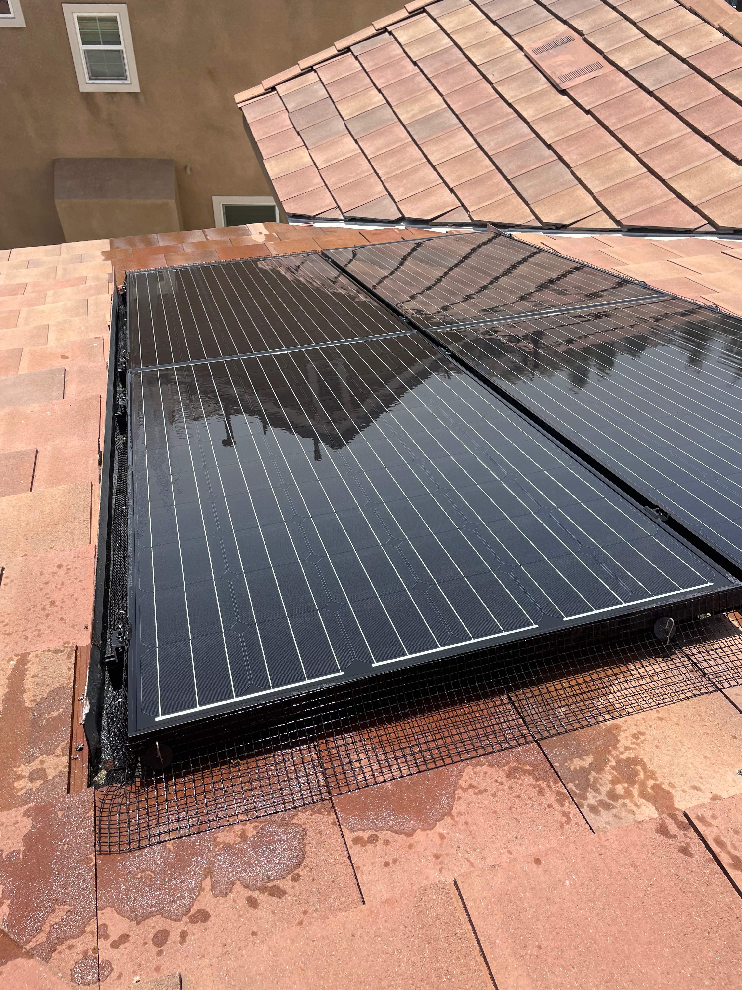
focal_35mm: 26
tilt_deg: -49.8
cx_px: 371
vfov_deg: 67.3
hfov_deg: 53.1
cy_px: 495
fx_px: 743
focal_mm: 4.2
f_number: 1.6
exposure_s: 1/2564
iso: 32
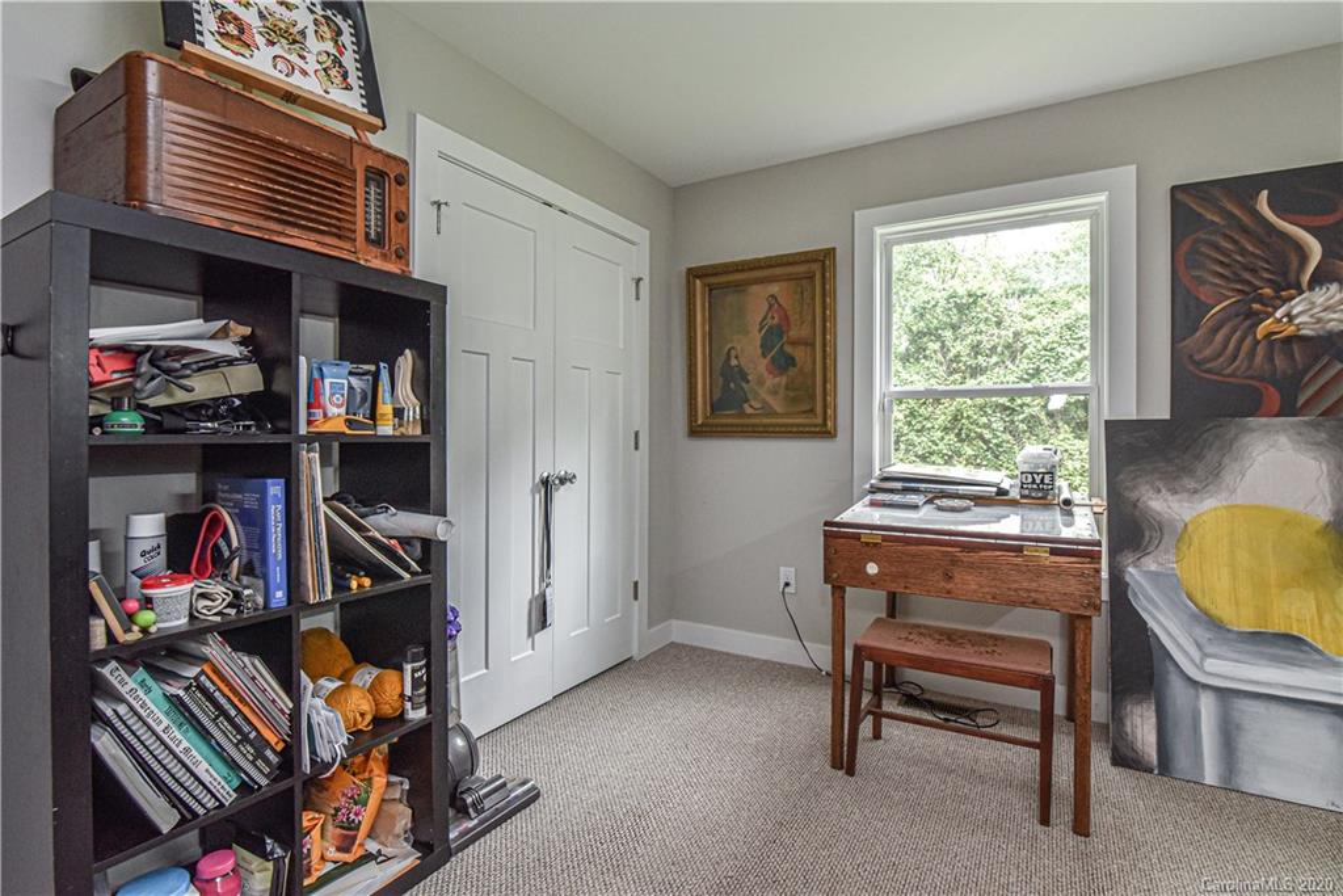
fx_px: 597
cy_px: 448
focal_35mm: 16
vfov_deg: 73.8
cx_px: 672
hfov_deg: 96.7
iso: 1000
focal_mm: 16
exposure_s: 1/125
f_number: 7.1
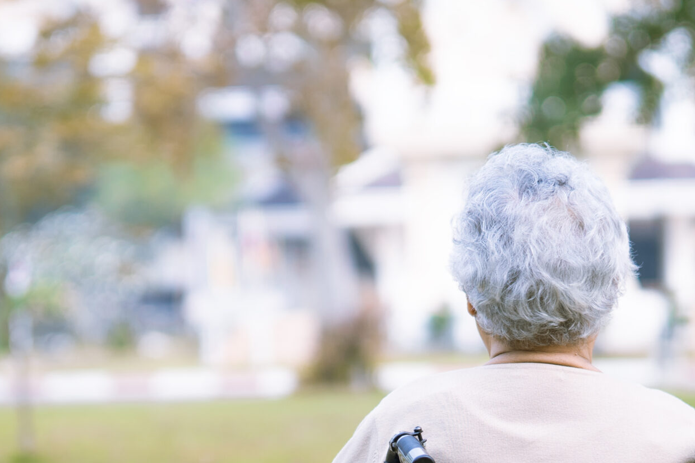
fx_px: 2394
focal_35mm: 124
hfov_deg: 16.5
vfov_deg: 11.0
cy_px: 375
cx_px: 362
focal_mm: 50
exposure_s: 1/1250
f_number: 1.4
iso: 100
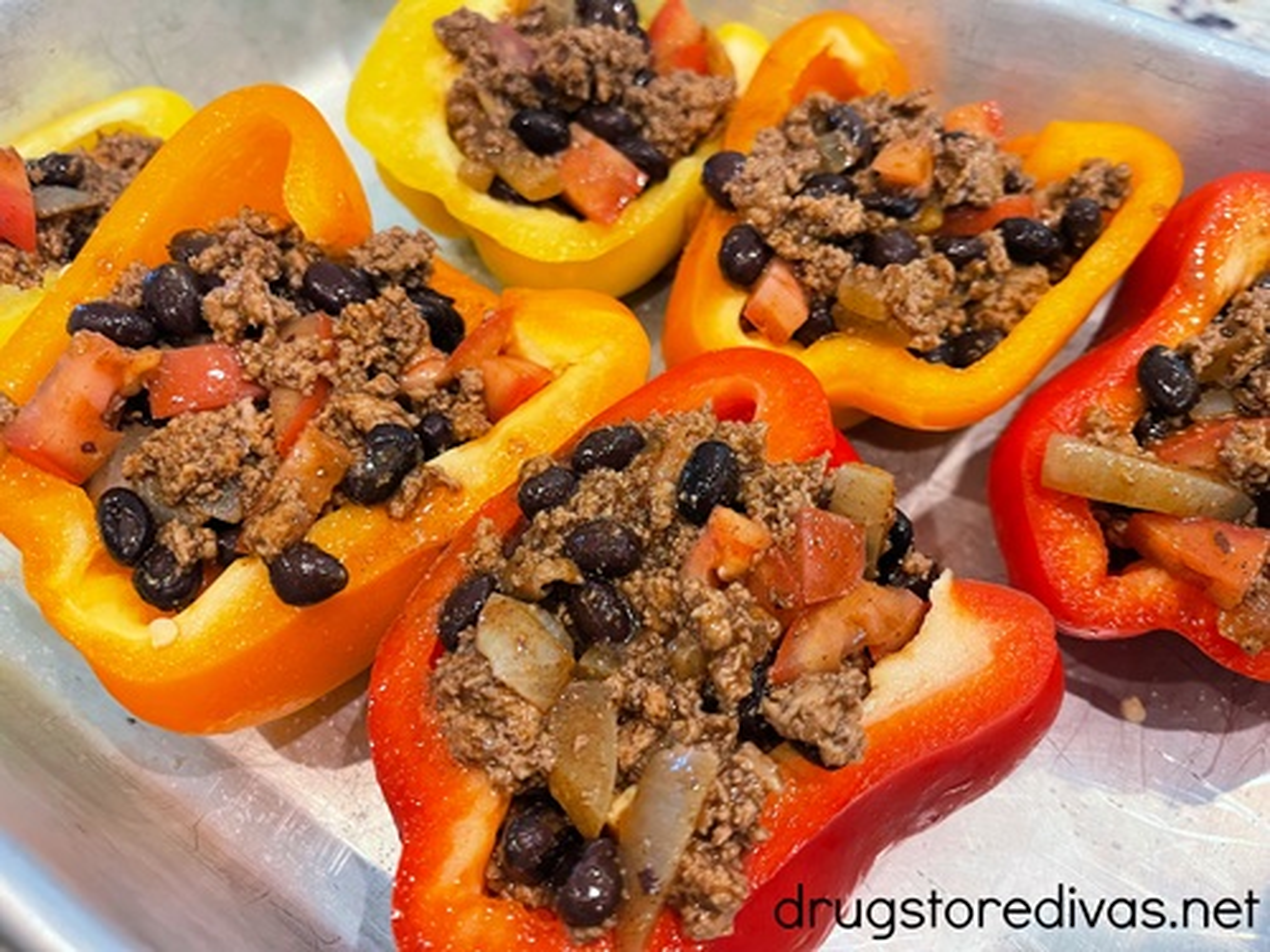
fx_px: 917
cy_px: 476
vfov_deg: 54.9
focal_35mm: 25
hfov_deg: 69.4
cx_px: 635
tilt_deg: -54.6
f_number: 1.6
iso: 250
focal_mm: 5.1
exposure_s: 1/60
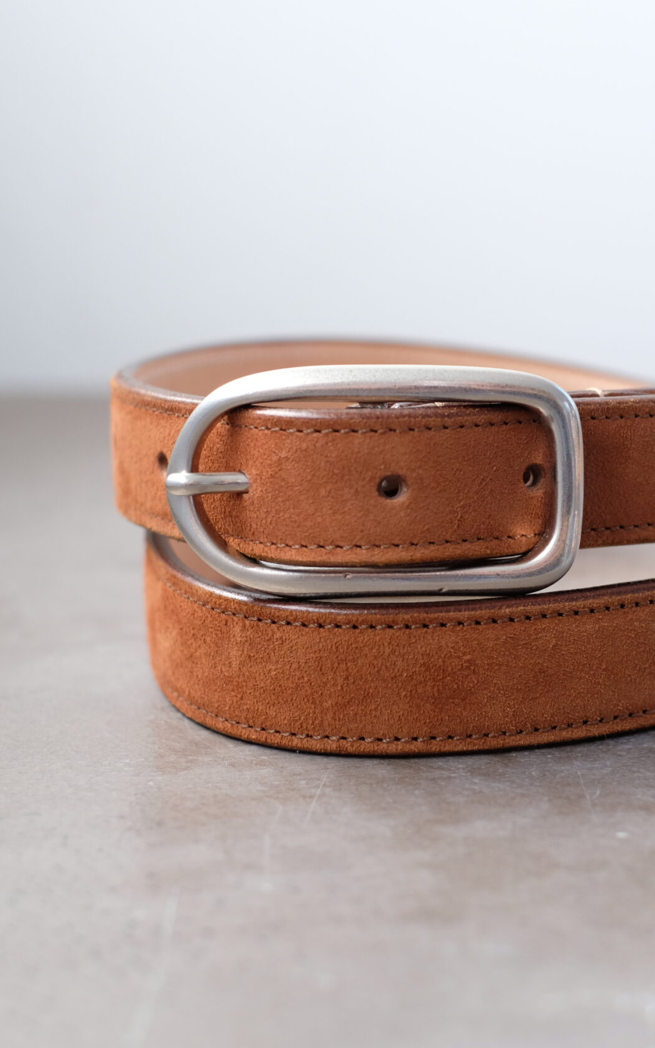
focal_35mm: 82
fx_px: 2342
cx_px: 498
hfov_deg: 15.8
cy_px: 521
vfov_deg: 25.2
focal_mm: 35
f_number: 3.2
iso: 320
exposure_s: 1/60
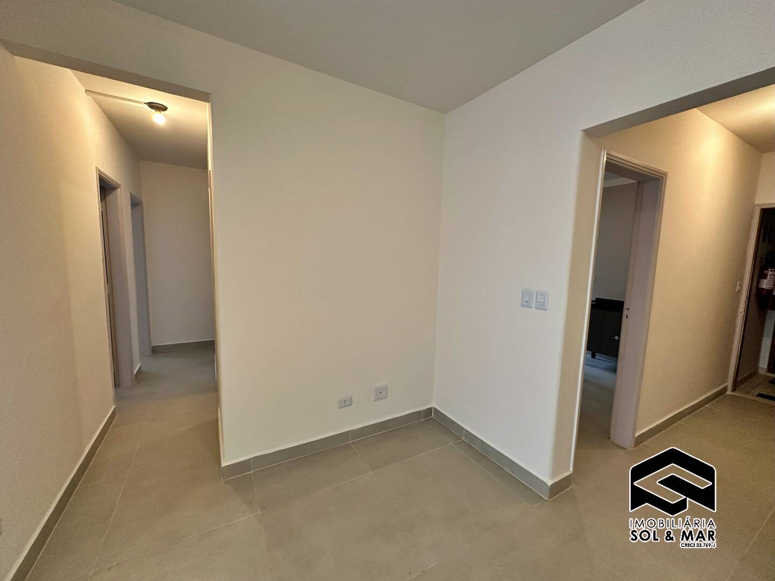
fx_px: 313
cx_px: 388
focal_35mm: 14
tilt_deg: -6.8
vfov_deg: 85.7
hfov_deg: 102.1
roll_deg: -1.9
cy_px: 290
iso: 250
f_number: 2.2
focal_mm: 2.22
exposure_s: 1/120
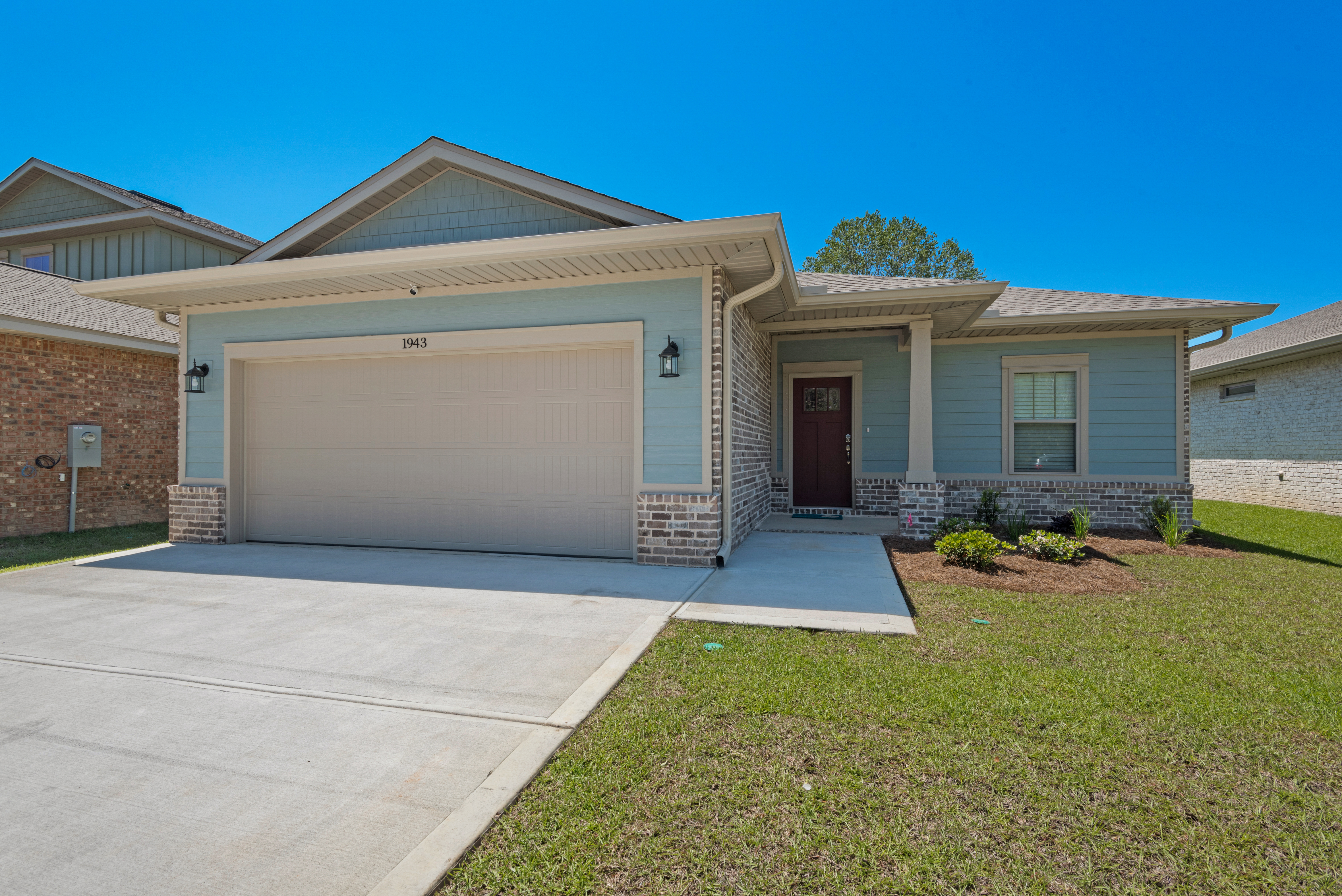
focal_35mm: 17
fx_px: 634
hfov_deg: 93.3
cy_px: 448
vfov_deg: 70.5
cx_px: 671
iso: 200
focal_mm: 17
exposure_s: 1/350
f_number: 13
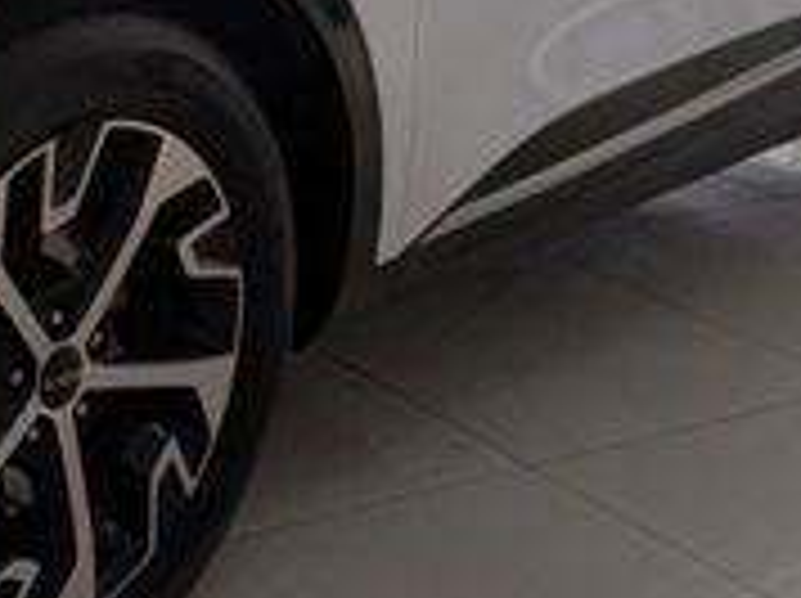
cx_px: -153
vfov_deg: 17.8
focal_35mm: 81
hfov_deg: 22.3
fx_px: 1872
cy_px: 27
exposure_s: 1/2604
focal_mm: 6.9
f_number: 1.68
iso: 21
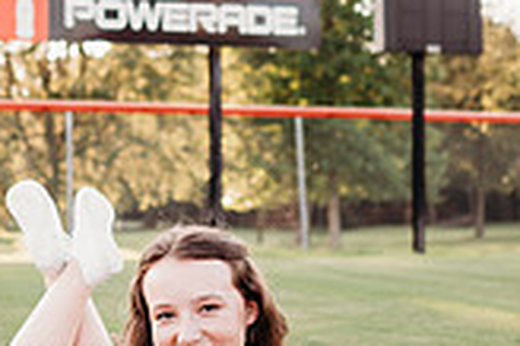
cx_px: 136
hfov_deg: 23.7
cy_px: 141
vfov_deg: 16.0
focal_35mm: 85
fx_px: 1227
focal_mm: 24
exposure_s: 1/500
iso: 125
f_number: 2
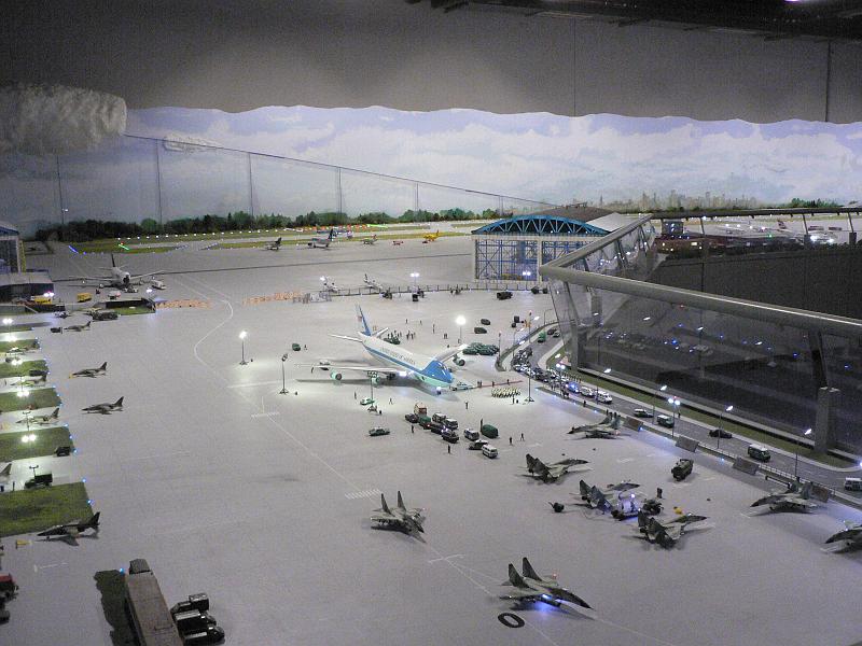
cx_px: 431
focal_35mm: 36
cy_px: 323
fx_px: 896
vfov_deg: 39.7
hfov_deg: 51.4
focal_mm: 6
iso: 400
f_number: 2.8
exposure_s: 1/30
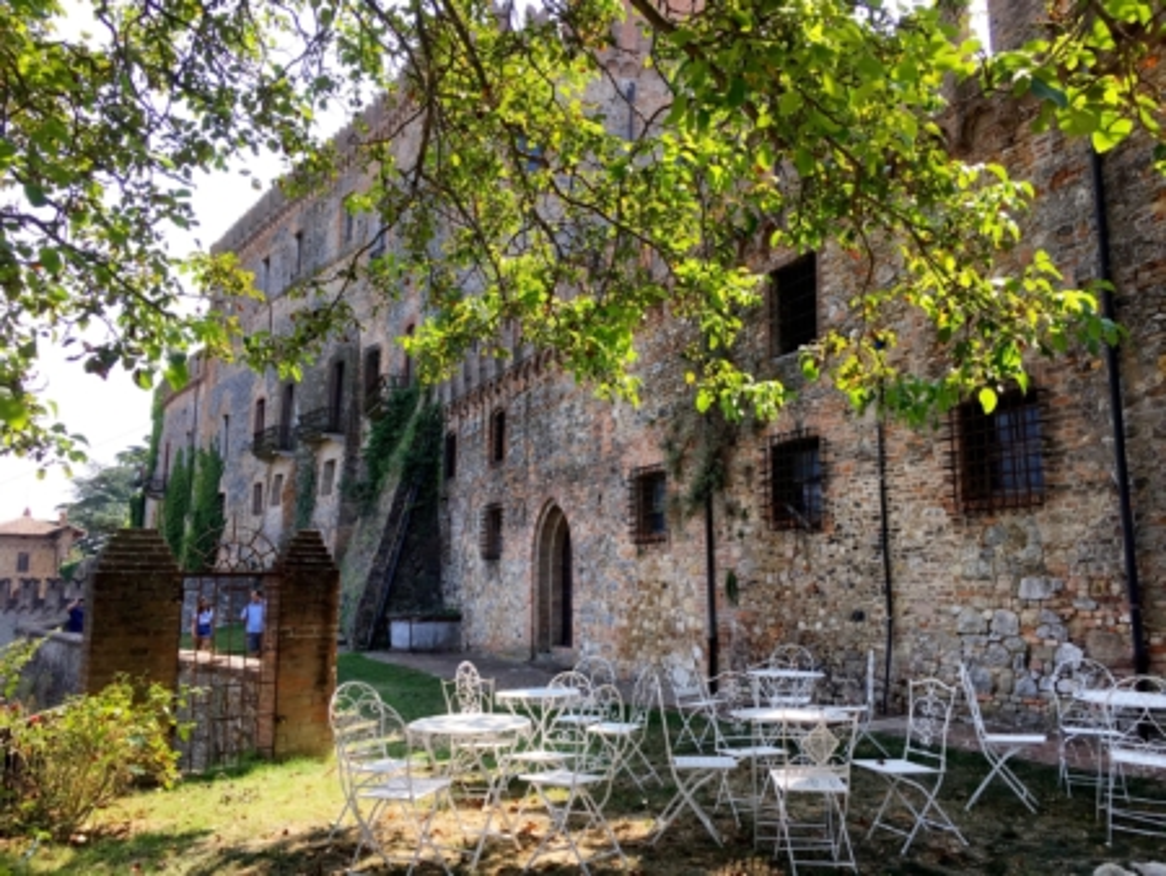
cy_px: 438
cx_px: 583
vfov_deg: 48.3
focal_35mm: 29
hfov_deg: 61.6
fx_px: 977
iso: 25
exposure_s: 1/455
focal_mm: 4.15
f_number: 2.2
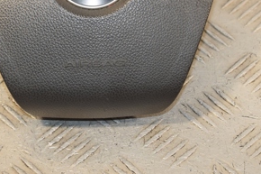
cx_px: 104
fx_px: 1152
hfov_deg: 12.9
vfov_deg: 8.6
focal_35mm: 159
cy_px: -14
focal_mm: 48
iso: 800
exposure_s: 1/200
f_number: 6.3
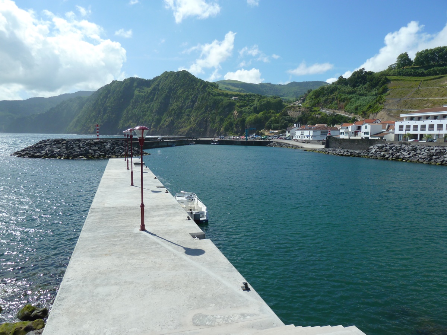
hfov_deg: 69.4
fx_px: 323
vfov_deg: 54.9
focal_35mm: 25
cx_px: 224
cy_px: 168
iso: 80
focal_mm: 4.1
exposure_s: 1/1000
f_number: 3.5
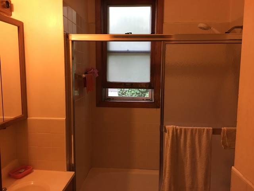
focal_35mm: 29
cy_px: 96
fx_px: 213
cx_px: 127
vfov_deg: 48.2
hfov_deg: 61.7
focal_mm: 4.15
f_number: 2.2
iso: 160
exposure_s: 1/30
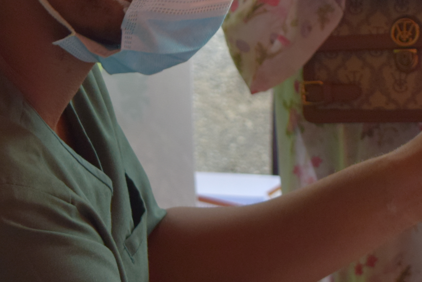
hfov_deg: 10.5
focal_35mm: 195
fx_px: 2286
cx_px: 432
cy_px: -14
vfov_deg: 7.0
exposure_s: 1/160
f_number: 6.3
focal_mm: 42
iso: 400
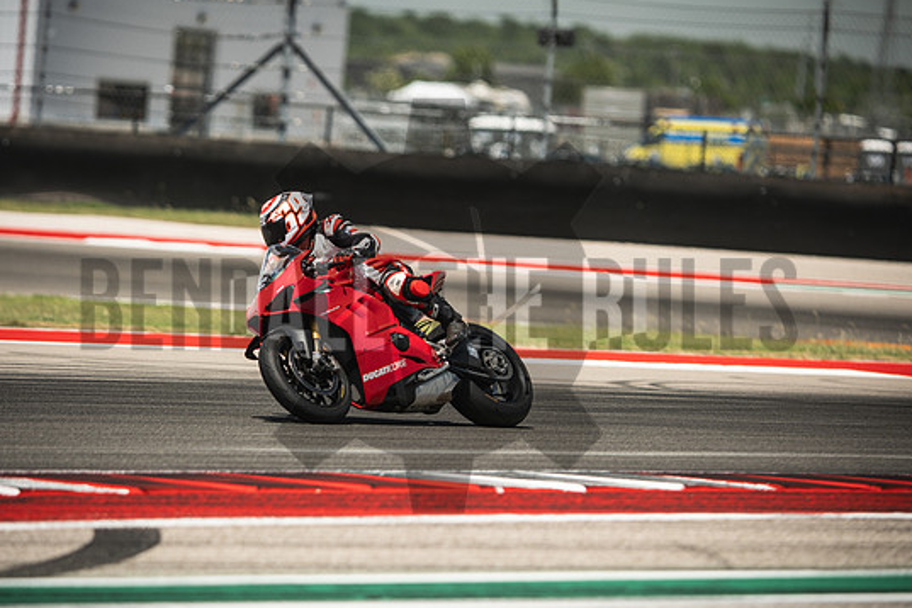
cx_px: 438
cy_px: 307
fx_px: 8207
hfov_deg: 6.4
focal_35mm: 324
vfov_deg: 4.2
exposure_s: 1/2000
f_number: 2.5
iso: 160
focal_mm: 200
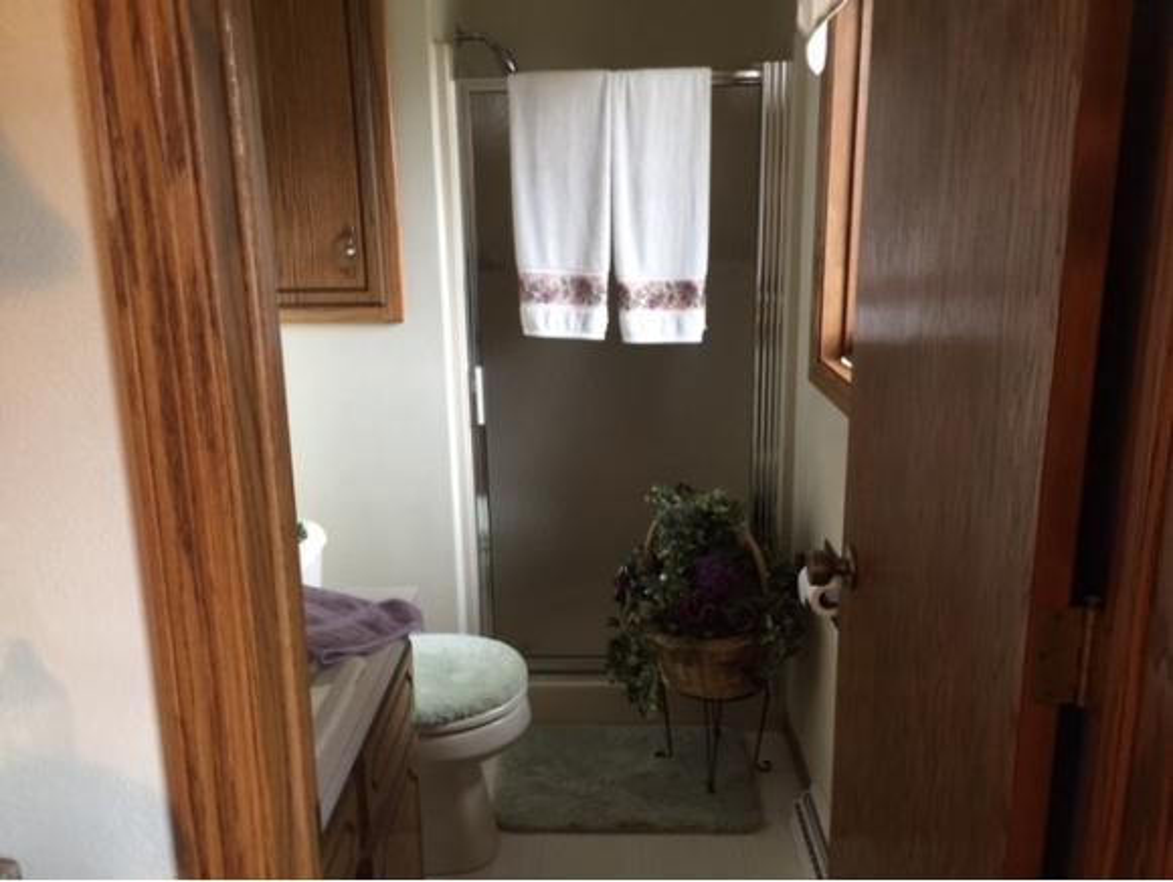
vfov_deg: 48.3
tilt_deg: -12.9
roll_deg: -0.4
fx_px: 984
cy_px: 441
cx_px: 586
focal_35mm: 29
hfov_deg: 61.6
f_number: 2.2
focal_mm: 4.15
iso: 80
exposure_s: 1/15
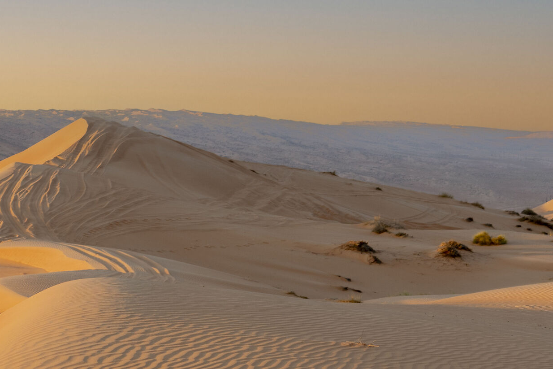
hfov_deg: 8.3
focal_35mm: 247
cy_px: 323
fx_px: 3794
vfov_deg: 5.6
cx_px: 33
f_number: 8
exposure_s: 1/40
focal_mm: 85
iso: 100
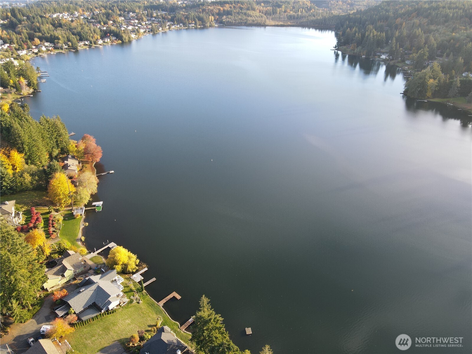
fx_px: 327
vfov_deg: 56.8
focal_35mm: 24
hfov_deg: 71.6
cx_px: 236
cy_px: 177
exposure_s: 1/80
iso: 100
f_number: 2.8
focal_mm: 4.5
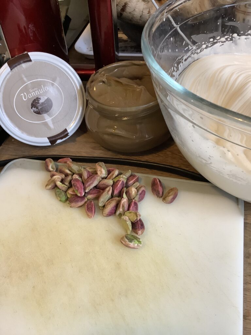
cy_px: 168
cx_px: 126
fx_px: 300
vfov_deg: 58.4
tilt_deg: -46.9
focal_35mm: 31
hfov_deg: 45.4
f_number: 2.4
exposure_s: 1/60
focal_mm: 3.3
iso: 250
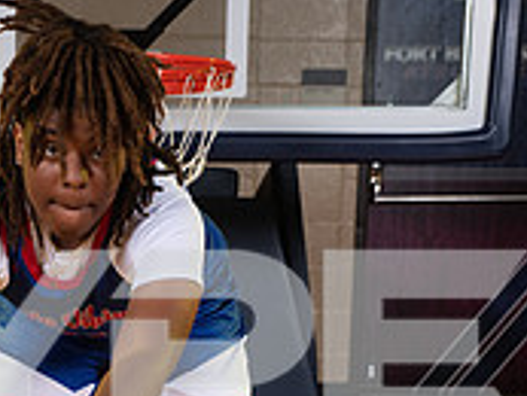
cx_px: 82
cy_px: 560
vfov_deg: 12.9
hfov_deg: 17.7
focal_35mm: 110
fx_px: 1676
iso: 320
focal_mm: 44
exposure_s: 1/320
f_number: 7.1
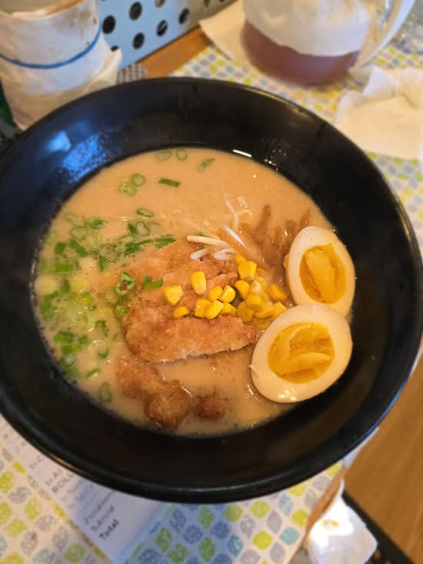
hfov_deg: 58.9
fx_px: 375
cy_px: 282
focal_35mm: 23
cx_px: 212
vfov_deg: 73.9
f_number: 1.7
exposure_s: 1/30
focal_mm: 6.3
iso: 320
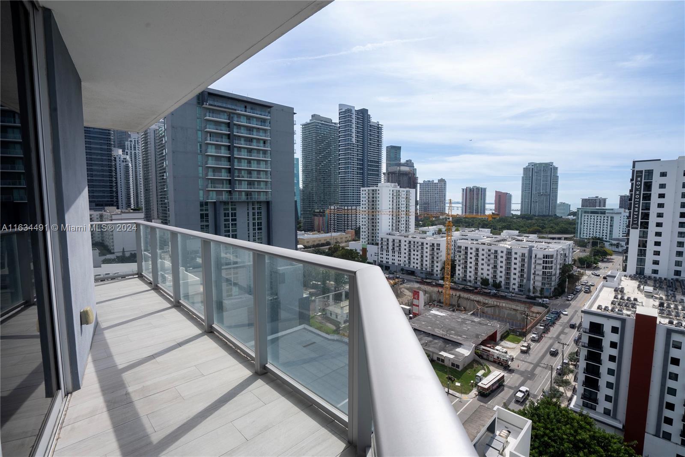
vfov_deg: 73.8
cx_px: 342
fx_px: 305
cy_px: 228
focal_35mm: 16
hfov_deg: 96.7
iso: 320
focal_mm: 16
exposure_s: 1/400
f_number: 11
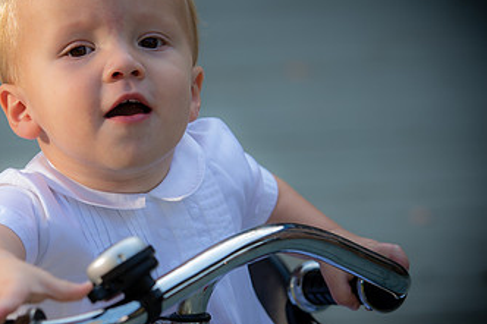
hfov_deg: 8.7
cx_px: 94
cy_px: 148
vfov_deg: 5.8
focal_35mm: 236
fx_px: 3191
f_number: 4.5
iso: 100
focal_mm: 135
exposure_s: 1/125
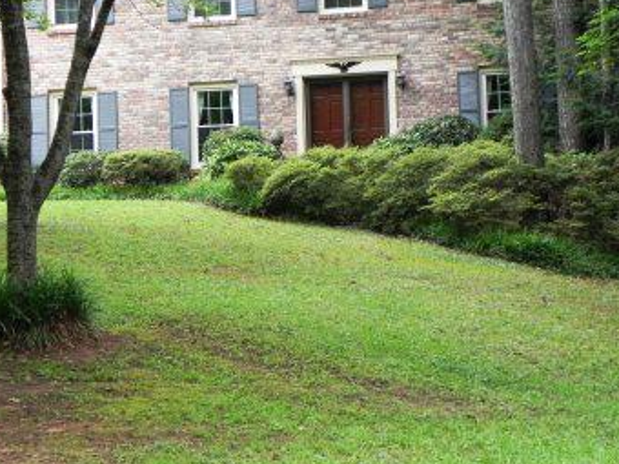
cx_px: 269
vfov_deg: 16.9
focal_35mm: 87
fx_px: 1556
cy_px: 160
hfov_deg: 22.5
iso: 160
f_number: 4
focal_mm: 11.8
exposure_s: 1/73.1
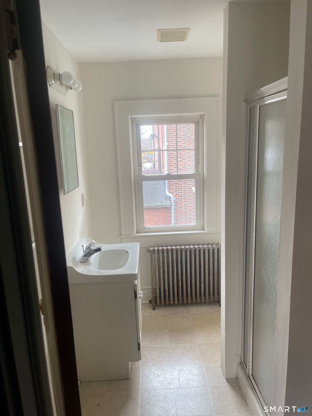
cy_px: 208
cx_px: 156
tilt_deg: -11.0
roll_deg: +1.8
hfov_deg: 53.1
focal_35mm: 26
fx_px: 312
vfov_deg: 67.3
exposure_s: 1/120
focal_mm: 5.1
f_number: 1.6
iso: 100
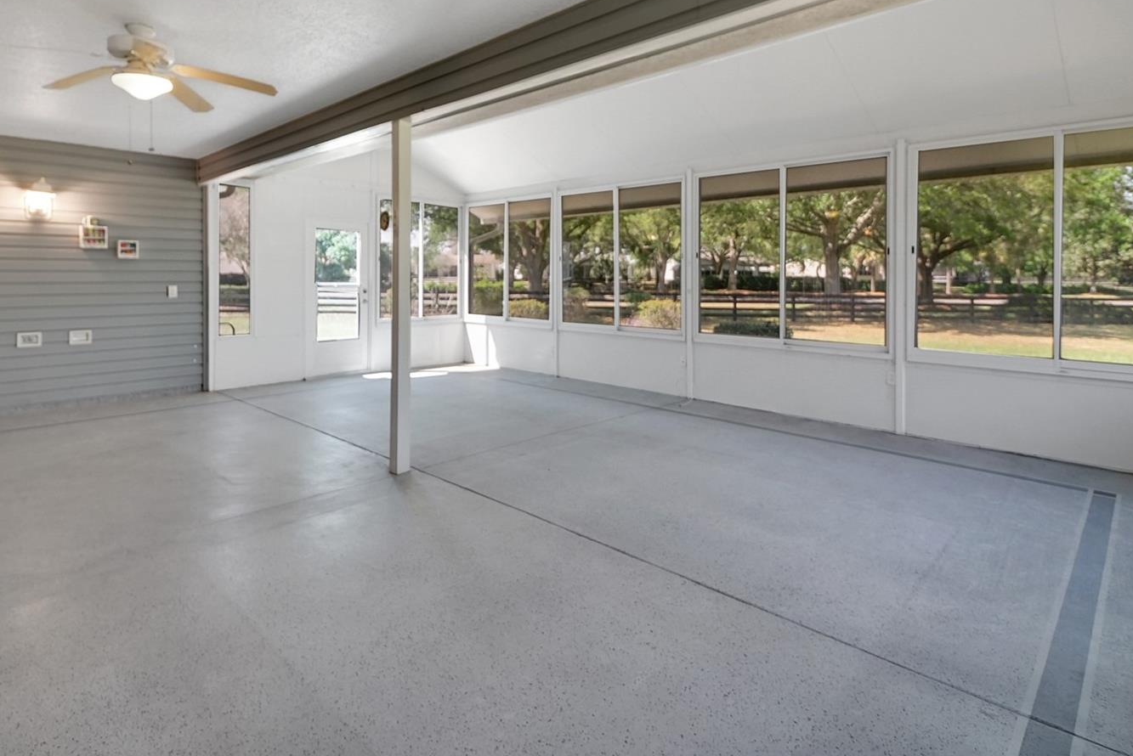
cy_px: 306
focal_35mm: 18
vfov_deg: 66.8
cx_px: 544
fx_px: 567
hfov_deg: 89.9
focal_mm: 10
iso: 500
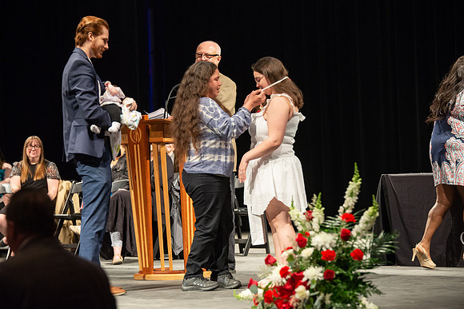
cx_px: 232
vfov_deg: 10.2
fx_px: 1740
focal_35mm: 135
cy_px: 154
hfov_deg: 15.2
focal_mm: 135
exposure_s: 1/100
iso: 1600
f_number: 4
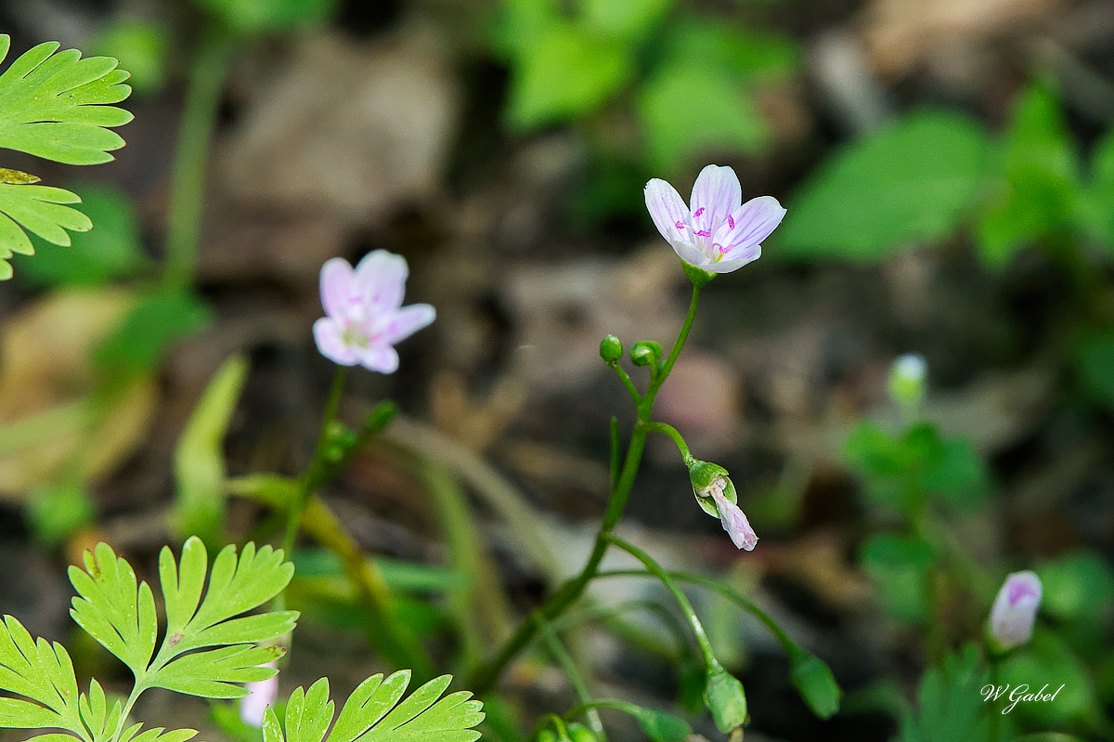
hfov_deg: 4.1
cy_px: 371
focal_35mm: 500
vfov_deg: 2.7
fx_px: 15465
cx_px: 557
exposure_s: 1/800
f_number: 8
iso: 5000
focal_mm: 500
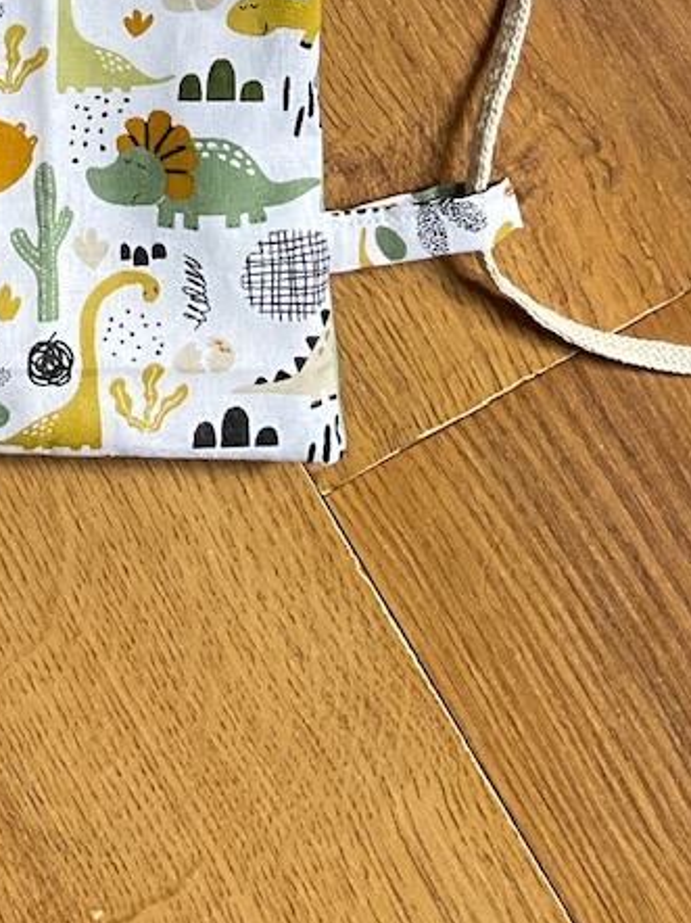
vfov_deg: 20.6
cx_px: -165
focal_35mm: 84
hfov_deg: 16.7
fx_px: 2238
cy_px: -374
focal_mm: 3
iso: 64
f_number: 1.8
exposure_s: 1/122
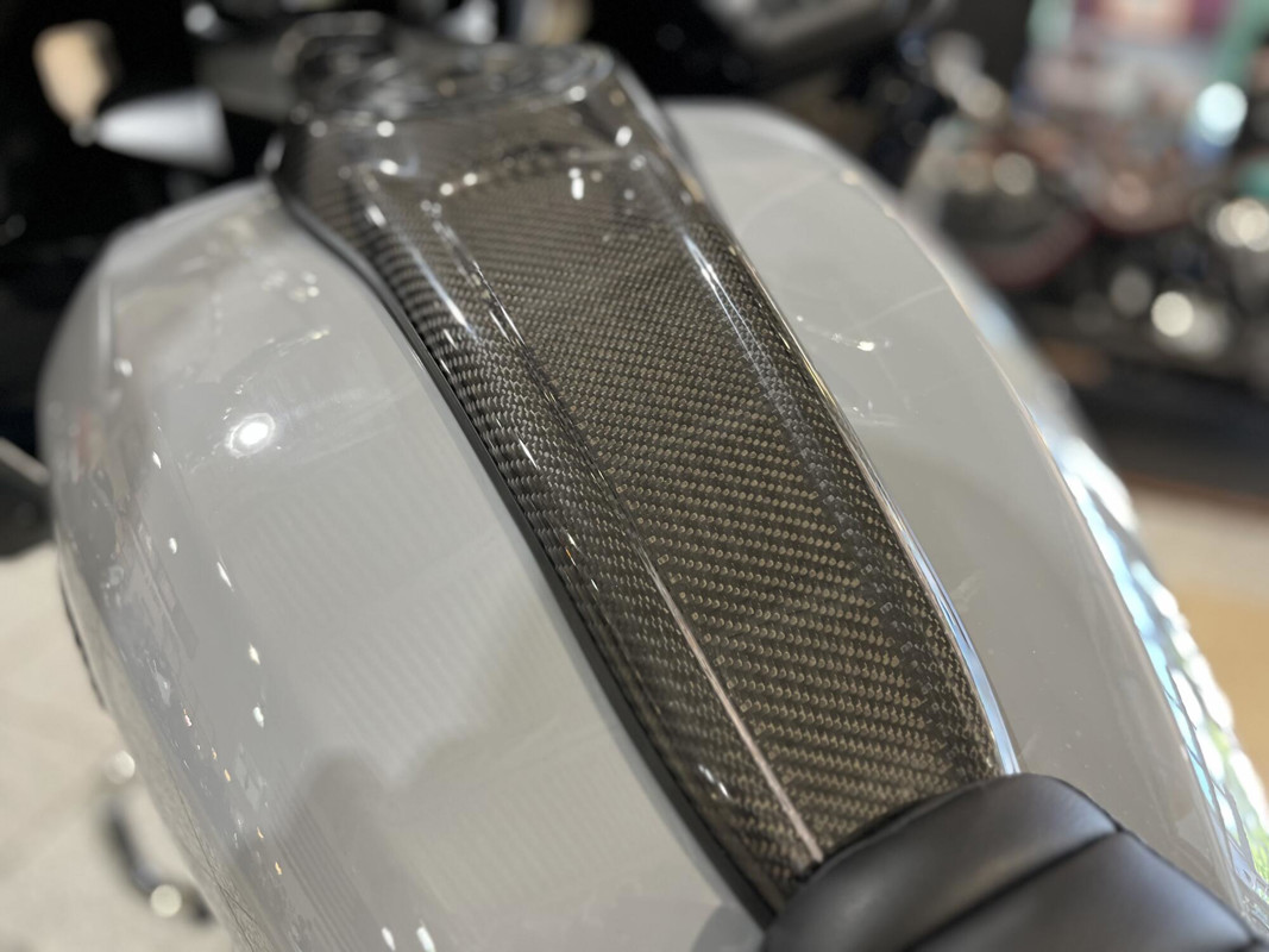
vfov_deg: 53.1
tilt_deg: -24.2
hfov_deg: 67.3
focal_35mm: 26
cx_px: 634
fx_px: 953
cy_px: 476
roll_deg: -7.0
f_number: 1.6
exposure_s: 1/60
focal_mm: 5.1
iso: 160
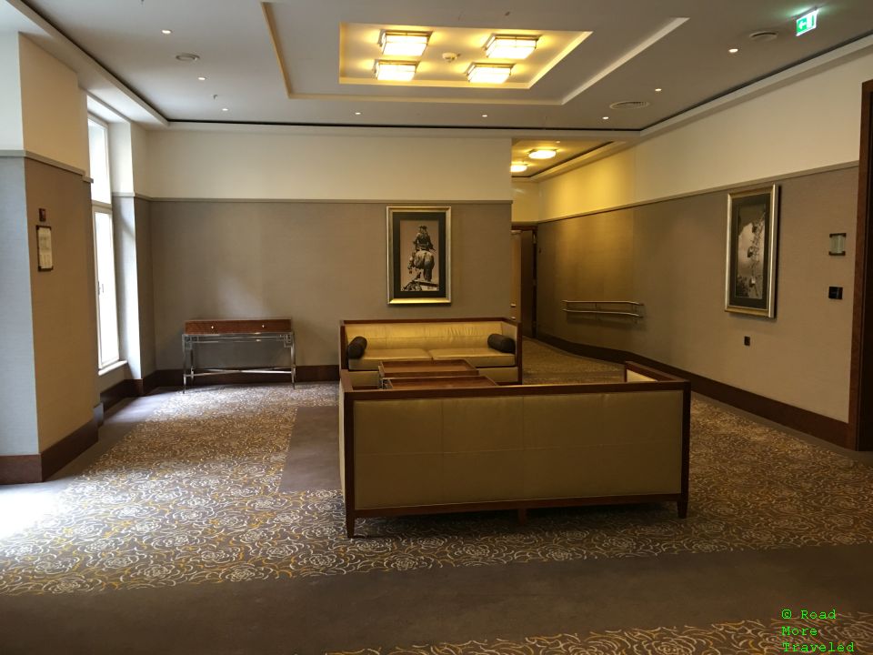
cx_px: 436
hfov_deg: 61.7
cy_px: 328
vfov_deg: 48.2
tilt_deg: -4.3
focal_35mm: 29
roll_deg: +0.7
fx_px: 731
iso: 80
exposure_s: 1/10
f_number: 2.2
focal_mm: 4.15
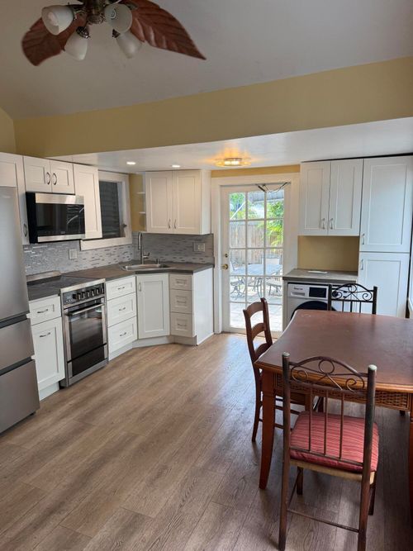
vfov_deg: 71.6
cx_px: 206
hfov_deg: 56.8
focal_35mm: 24
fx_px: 382
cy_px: 276
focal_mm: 6.76
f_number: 1.78
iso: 100
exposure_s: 1/280
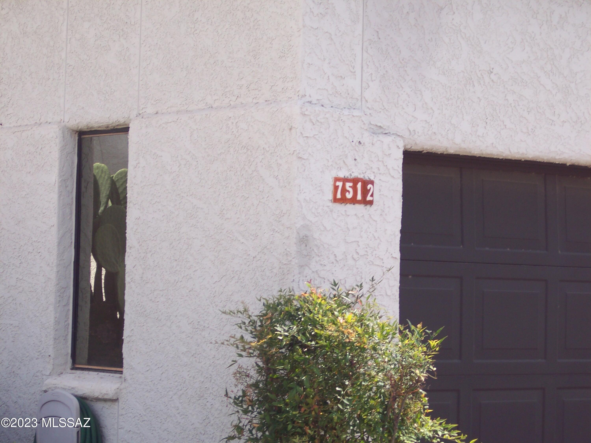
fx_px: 1998
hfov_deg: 16.8
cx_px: 296
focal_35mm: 117
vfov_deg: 12.7
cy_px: 222
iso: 100
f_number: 4.8
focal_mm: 24
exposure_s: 1/350
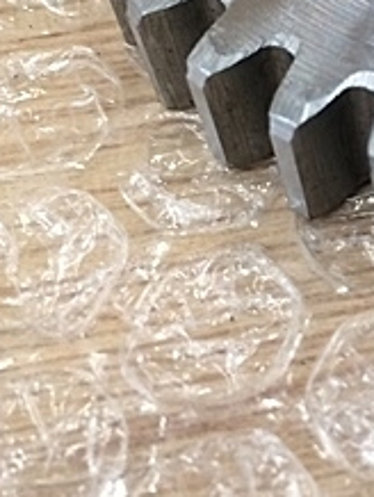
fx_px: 1222
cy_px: 150
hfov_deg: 16.3
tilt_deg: -56.0
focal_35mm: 85
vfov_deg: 22.9
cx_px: 515
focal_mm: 4.15
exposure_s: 1/30
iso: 64
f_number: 2.2
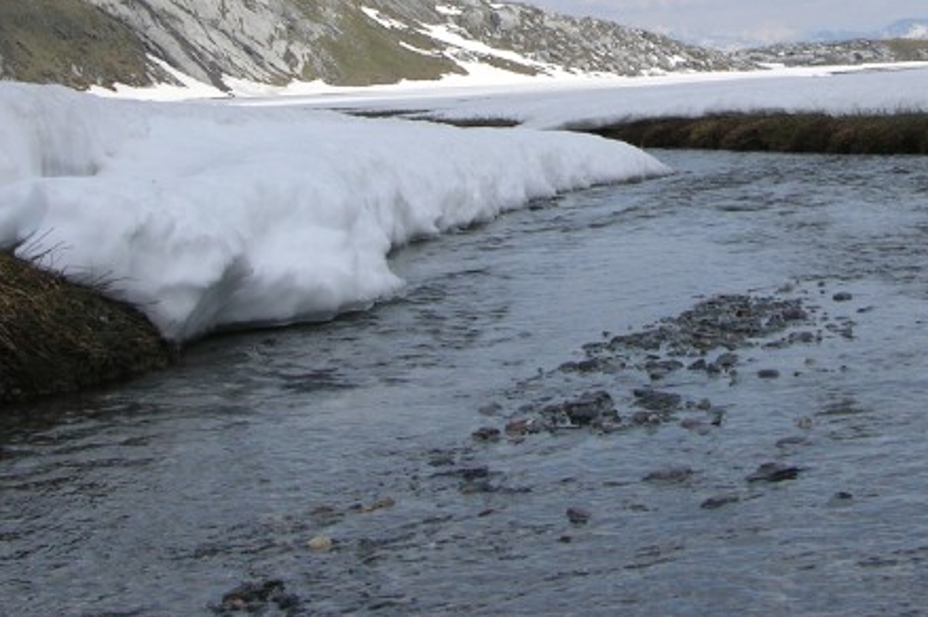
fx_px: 2189
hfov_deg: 23.8
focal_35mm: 85
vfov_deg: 15.8
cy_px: 40
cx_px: 660
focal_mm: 8.9
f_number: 6.3
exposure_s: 1/290
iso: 50
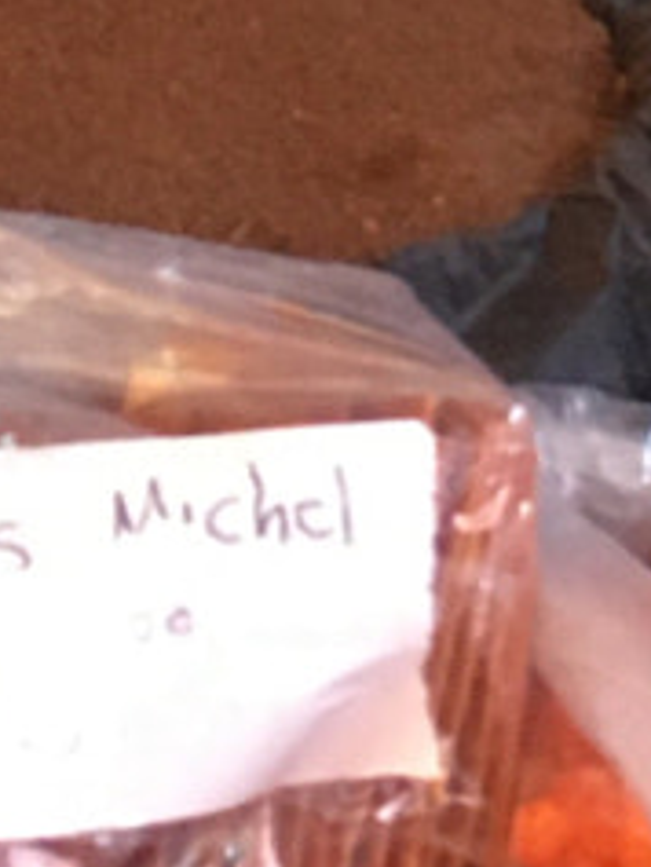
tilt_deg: -1.4
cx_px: 713
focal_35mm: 196
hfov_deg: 7.5
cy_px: -885
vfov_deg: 9.4
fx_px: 4910
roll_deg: +1.4
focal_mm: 4.15
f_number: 2.2
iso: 125
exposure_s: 1/30
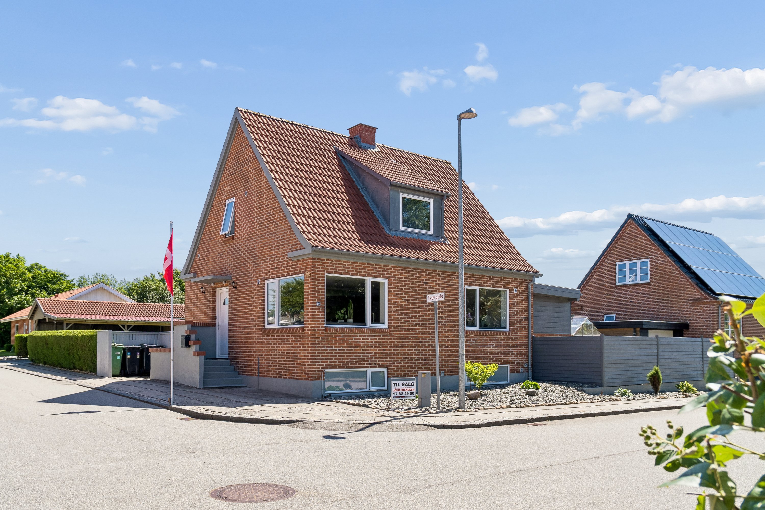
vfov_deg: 45.7
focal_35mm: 28
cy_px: 255
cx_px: 382
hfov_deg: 64.6
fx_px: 606
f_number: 6.3
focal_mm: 19
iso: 200
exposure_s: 1/640
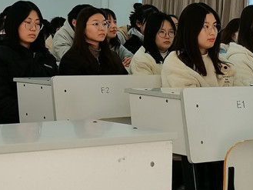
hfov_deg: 18.4
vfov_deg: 13.7
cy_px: 24
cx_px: 102
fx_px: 782
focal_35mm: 107
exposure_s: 1/120
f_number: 1.8
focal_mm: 5.58
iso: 200
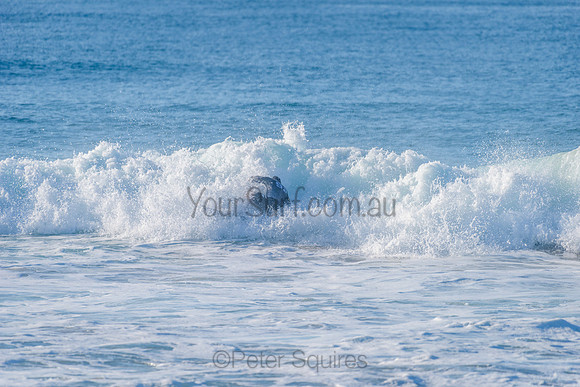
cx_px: 290
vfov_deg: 2.8
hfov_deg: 4.1
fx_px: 8057
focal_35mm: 500
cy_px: 194
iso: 220
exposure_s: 1/2000
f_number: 5.6
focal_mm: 500
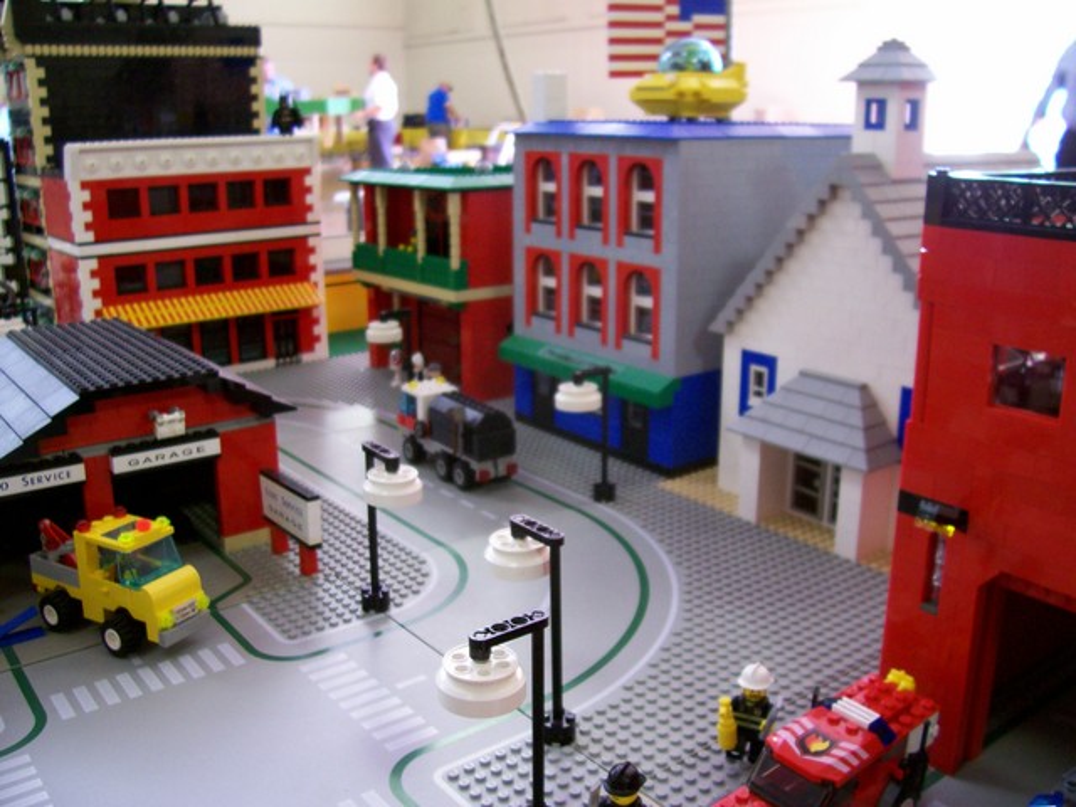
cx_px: 538
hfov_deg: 54.0
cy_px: 404
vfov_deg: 41.8
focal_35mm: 34
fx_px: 1057
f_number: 2.7
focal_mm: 5.6
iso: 160
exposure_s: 1/12.8
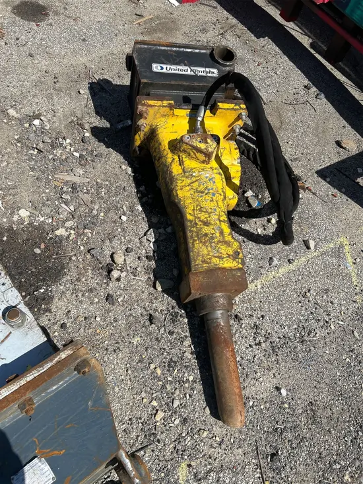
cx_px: 182
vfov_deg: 67.3
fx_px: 363
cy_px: 242
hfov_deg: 53.1
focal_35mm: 26
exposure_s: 1/4630
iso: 50
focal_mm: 5.7
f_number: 1.5
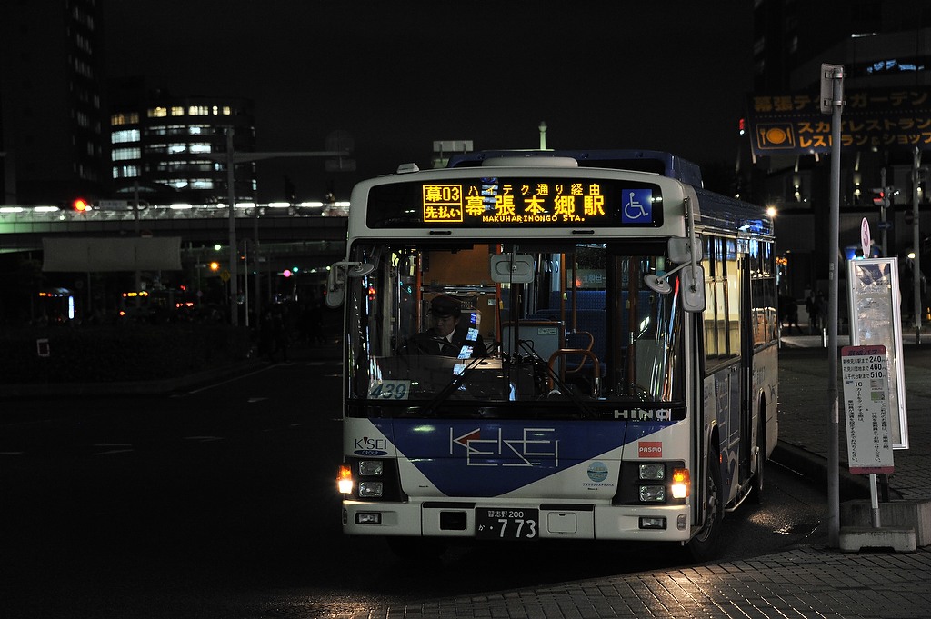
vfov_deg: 12.2
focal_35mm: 112
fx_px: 2894
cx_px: 466
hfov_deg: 18.3
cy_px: 310
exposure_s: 1/45
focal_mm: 112
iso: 3200
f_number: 6.7
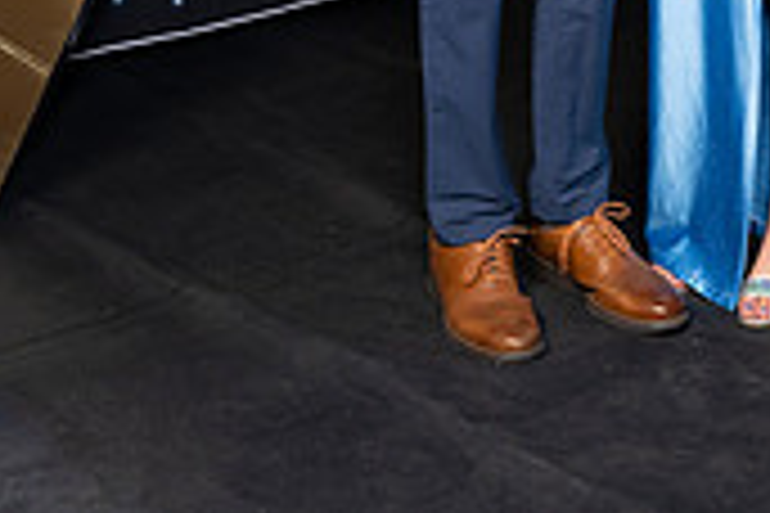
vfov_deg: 10.8
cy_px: -495
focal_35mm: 116
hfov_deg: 17.5
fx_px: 2481
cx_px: 594
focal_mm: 44
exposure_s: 1/125
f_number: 9
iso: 320
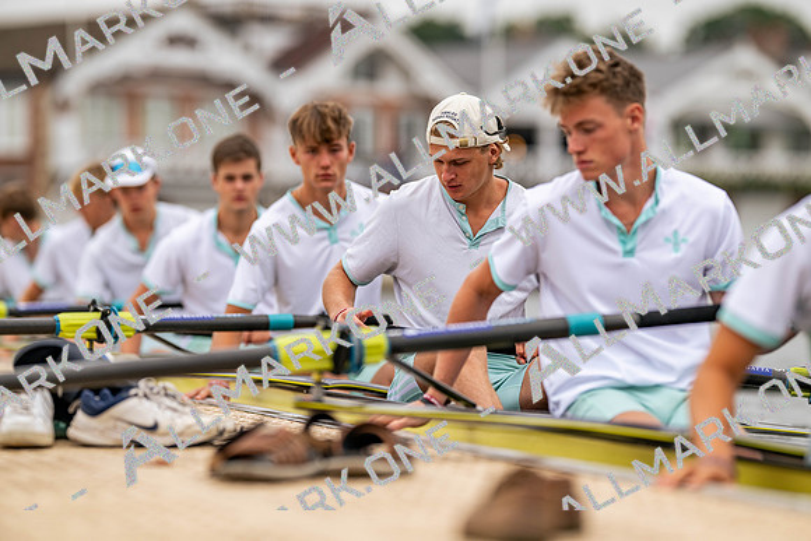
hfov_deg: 15.2
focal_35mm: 135
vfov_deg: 10.2
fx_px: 3042
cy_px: 270
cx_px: 406
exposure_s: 1/2500
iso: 220
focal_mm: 135
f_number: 1.8
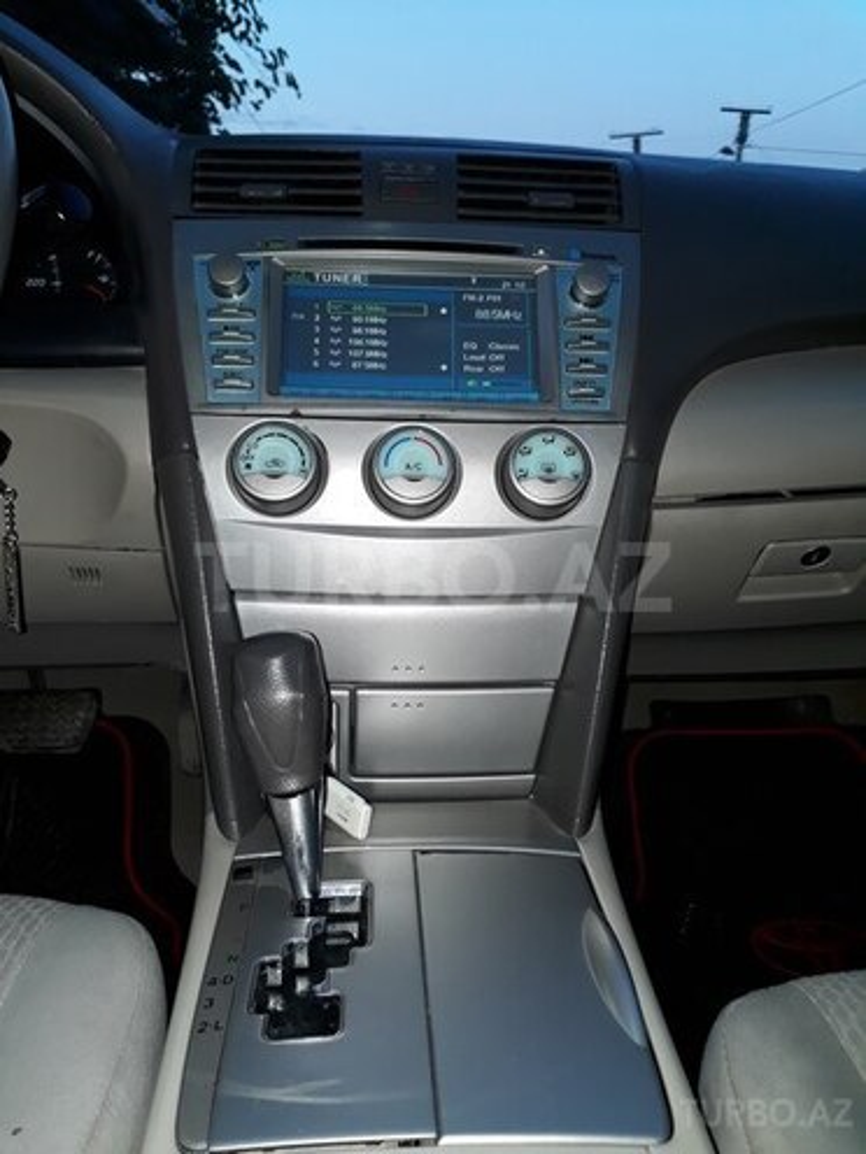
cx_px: 433
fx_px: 901
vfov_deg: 65.3
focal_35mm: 27
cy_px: 577
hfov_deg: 51.4
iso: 64
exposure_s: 1/33
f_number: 1.9
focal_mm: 3.6
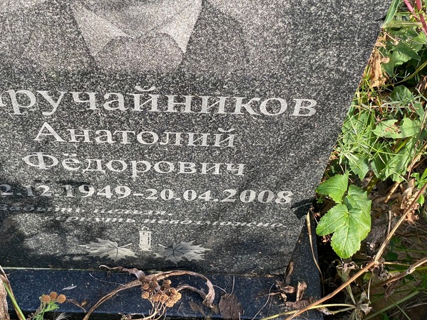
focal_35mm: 65
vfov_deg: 22.6
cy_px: 151
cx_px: 162
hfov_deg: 29.7
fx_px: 802
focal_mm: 6
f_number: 2
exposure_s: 1/122
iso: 20
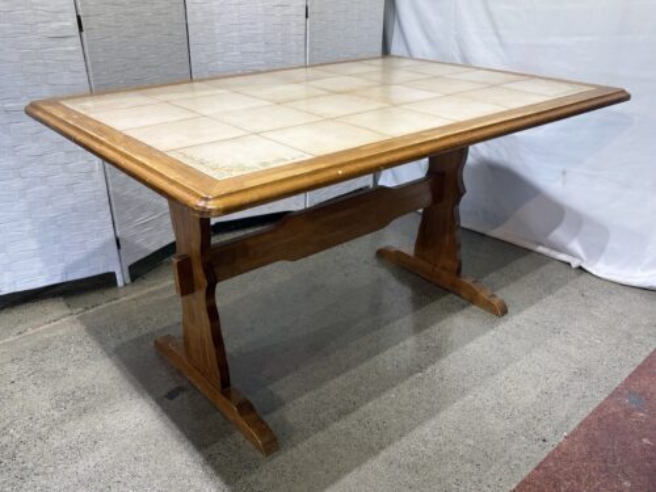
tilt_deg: -25.4
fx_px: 493
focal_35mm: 26
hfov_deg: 67.3
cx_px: 328
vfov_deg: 53.1
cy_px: 246
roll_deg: -0.2
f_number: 1.6
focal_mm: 5.96
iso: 80
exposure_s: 1/120
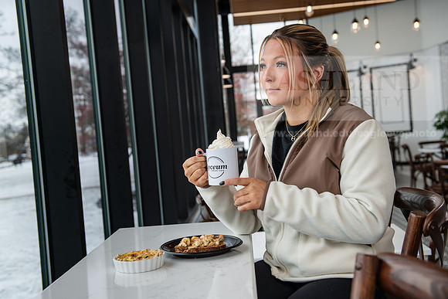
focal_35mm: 44
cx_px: 224
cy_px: 150
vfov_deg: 30.5
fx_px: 548
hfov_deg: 44.5
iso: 320
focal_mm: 44
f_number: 4
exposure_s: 1/200
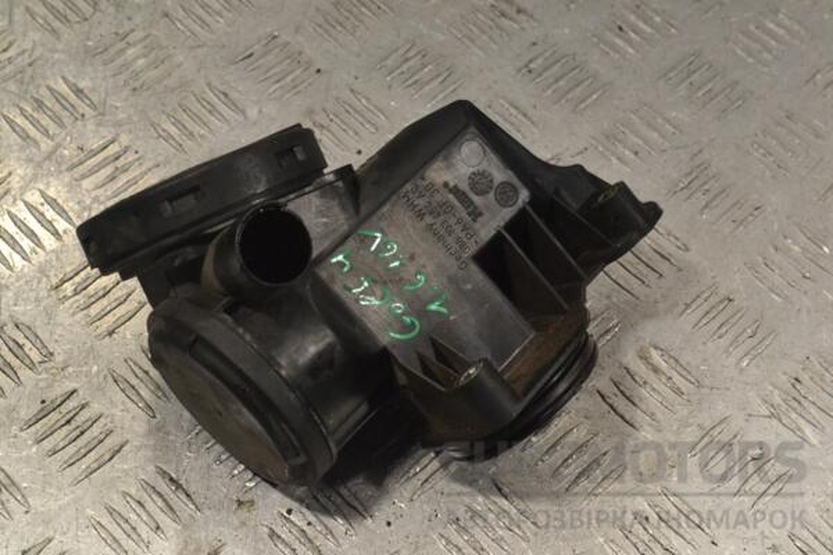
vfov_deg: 20.2
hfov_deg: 29.9
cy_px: 278
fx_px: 1562
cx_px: 416
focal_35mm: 68
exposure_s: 1/400
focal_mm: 45
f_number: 10
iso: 3200
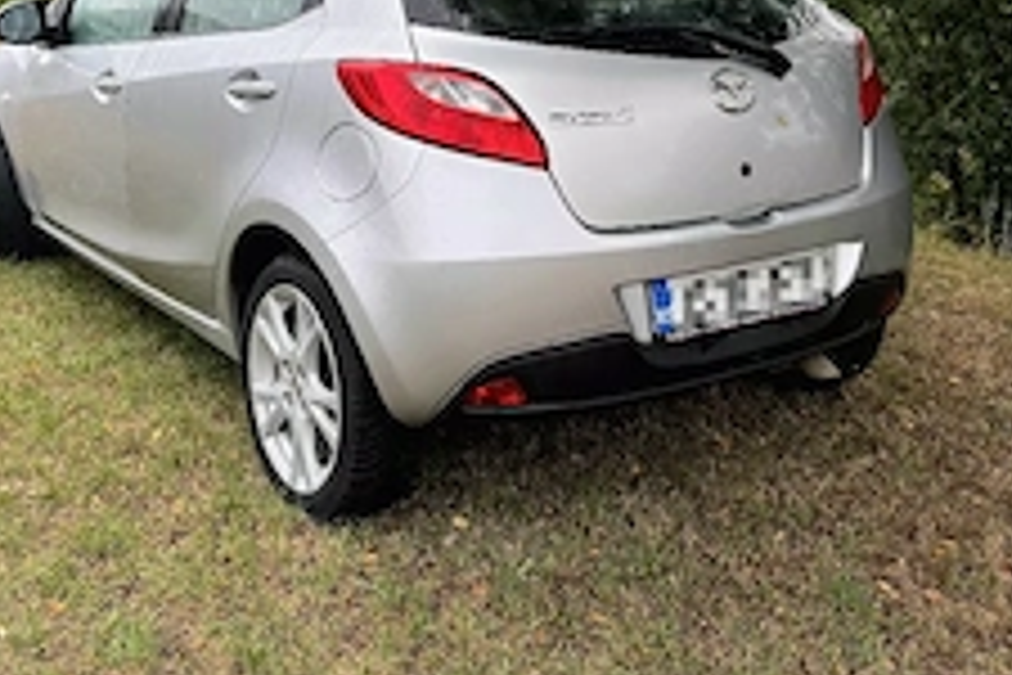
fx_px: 1349
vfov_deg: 26.3
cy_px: -27
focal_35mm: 48
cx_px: 400
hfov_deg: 40.9
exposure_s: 1/588
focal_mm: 5.96
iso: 50
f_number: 1.6
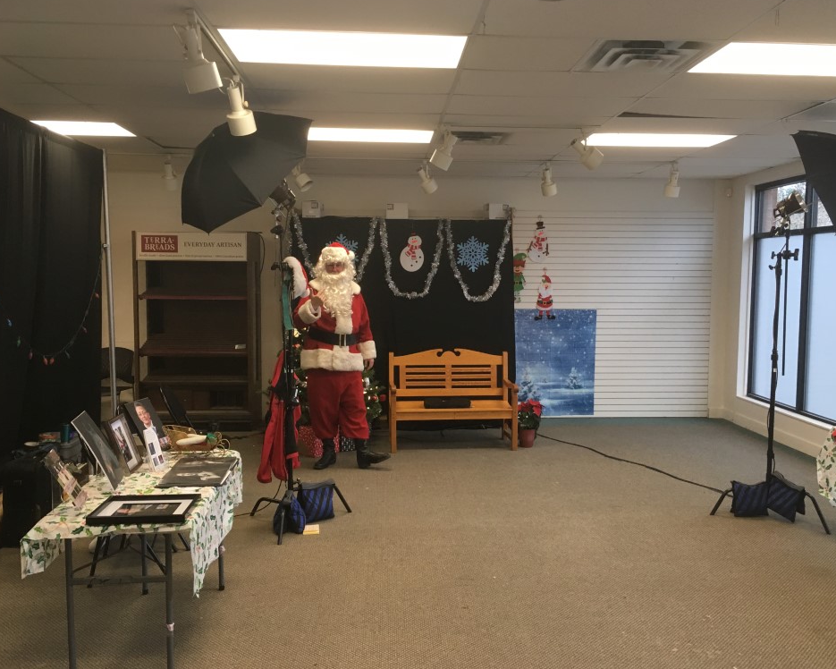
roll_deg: -1.3
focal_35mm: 31
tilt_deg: -1.2
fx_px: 767
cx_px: 432
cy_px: 330
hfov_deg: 57.2
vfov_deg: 47.1
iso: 40
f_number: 2.2
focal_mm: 4.15
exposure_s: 1/30
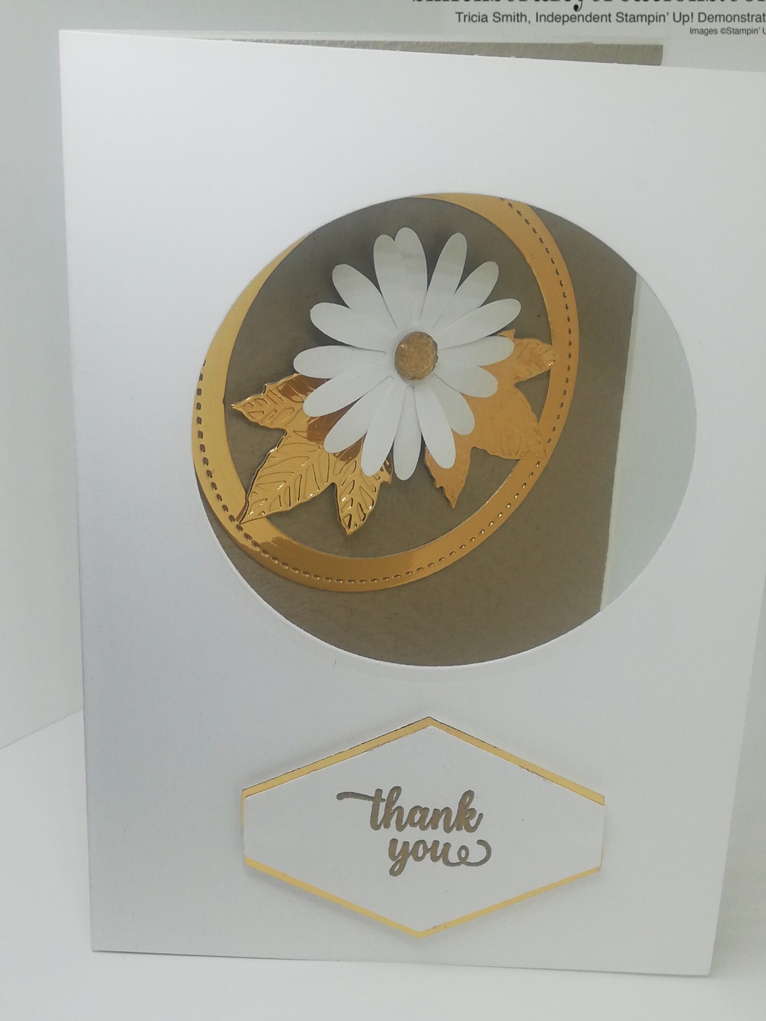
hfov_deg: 30.2
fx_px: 1416
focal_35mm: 48
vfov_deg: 39.7
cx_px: 439
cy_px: 506
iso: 50
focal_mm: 3.81
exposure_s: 1/123
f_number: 2.2
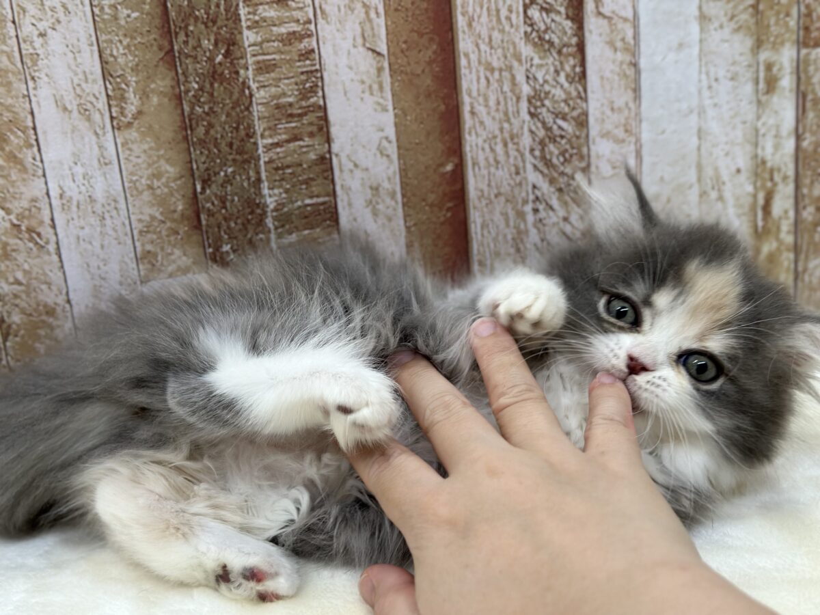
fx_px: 1137
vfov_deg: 30.3
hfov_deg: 39.7
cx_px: 410
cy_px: 308
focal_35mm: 48
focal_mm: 6.86
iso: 160
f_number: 1.78
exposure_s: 1/50
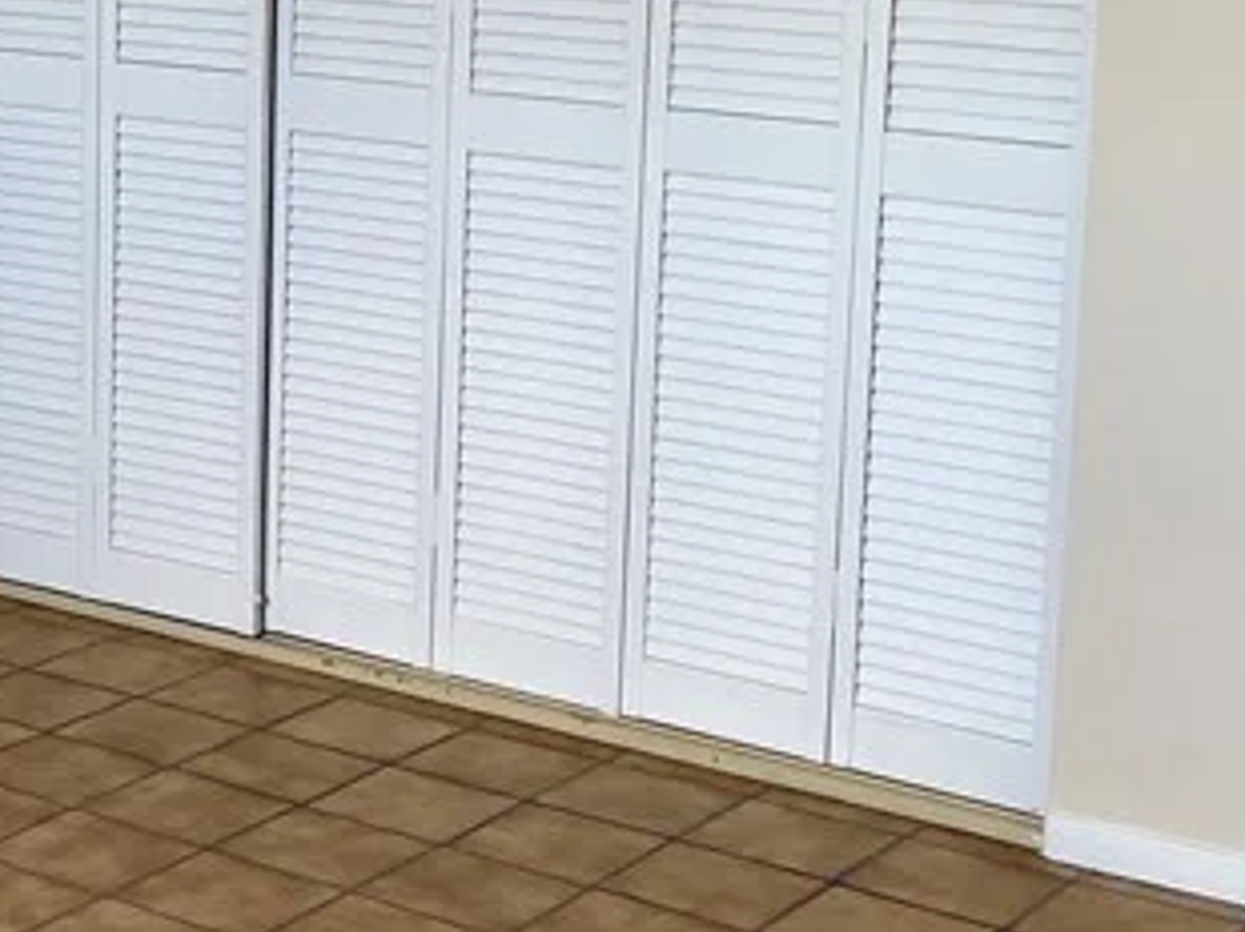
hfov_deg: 21.7
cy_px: 229
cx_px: -92
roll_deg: -0.4
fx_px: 3091
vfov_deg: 17.0
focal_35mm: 86
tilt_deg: -8.5
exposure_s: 1/121
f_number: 1.6
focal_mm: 4.2
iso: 32
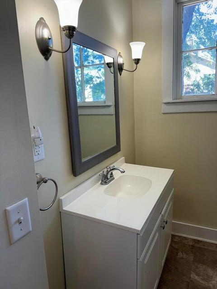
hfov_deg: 56.8
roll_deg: +1.6
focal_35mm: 24
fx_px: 201
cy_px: 144
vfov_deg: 71.6
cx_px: 108
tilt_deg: -12.9
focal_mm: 6.76
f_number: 1.78
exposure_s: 1/120
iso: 64
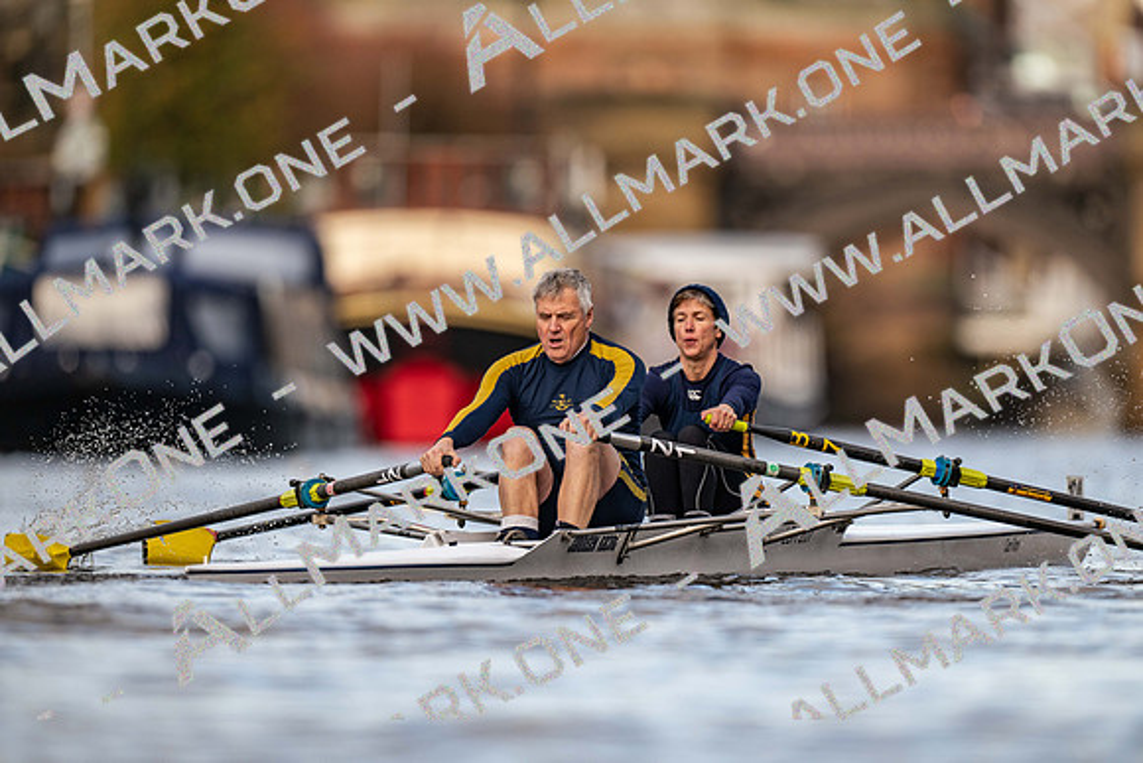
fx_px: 19054
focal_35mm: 600
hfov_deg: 3.4
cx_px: 572
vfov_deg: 2.3
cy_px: 382
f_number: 4
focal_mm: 600
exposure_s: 1/2500
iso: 720
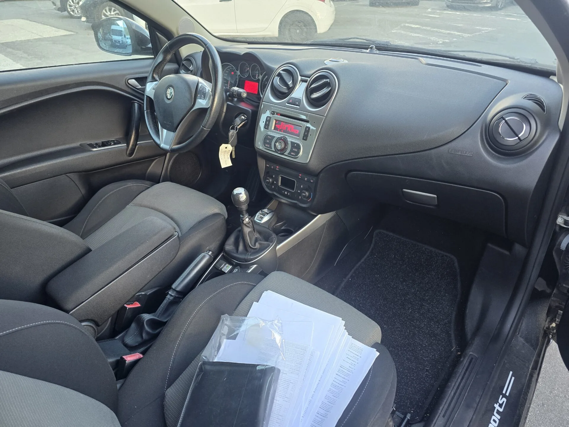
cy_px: 214
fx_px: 378
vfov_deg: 58.9
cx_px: 284
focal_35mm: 23
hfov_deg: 73.9
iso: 200
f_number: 1.7
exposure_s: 1/180
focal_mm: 6.3
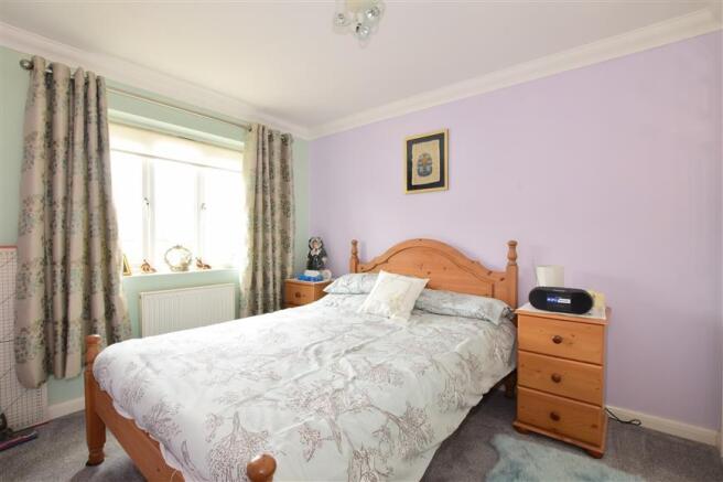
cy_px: 241
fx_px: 301
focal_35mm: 15
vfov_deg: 77.3
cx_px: 362
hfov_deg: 100.4
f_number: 20
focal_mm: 10
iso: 400
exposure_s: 1/4
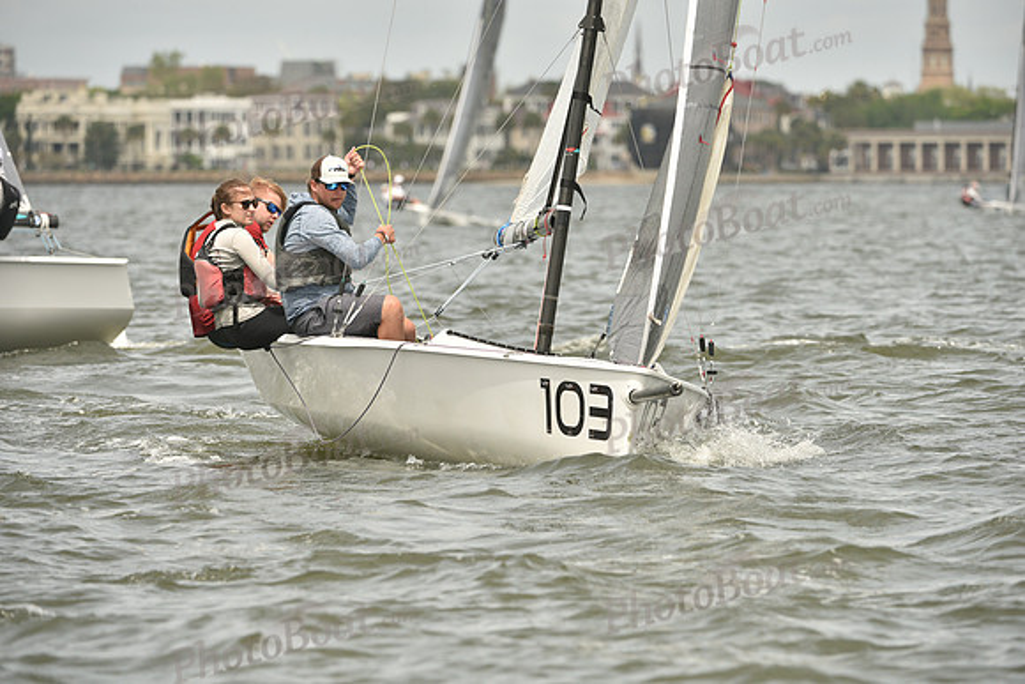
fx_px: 8543
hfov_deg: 6.9
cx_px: 512
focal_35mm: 300
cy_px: 342
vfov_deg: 4.6
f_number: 6.3
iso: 320
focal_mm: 300
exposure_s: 1/1250
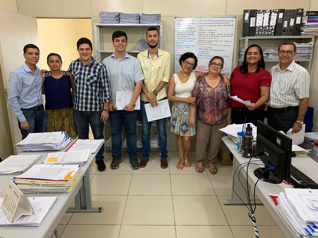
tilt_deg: -14.0
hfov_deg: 67.3
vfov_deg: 53.1
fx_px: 239
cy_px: 119
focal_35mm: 26
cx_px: 159
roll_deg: +0.5
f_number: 1.8
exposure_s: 1/60
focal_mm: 4.25
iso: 80
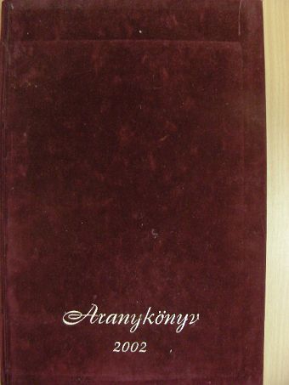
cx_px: 144
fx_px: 423
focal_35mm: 38
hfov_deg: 37.7
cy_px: 192
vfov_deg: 49.0
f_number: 3.5
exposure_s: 1/8.8
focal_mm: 6.3
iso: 200
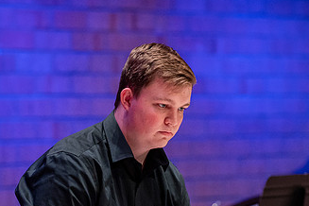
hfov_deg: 5.6
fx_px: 3184
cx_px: 119
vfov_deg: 3.7
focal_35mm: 371
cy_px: 134
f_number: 2.8
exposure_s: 1/320
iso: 2000
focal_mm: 150
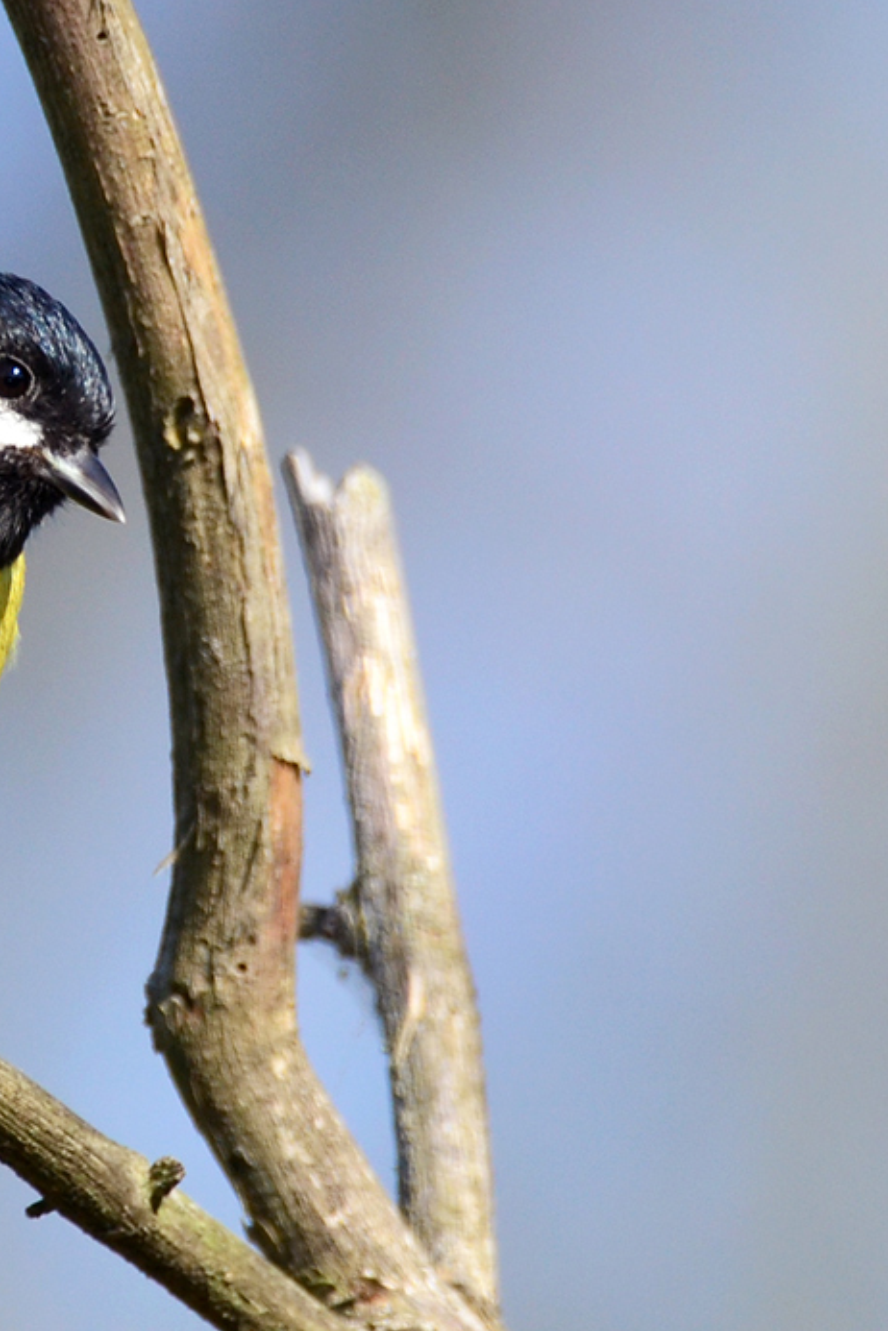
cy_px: 666
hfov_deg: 1.0
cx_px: -110
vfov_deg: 1.5
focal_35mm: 1361
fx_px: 50353
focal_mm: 600
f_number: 6.3
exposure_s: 1/1000
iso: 400
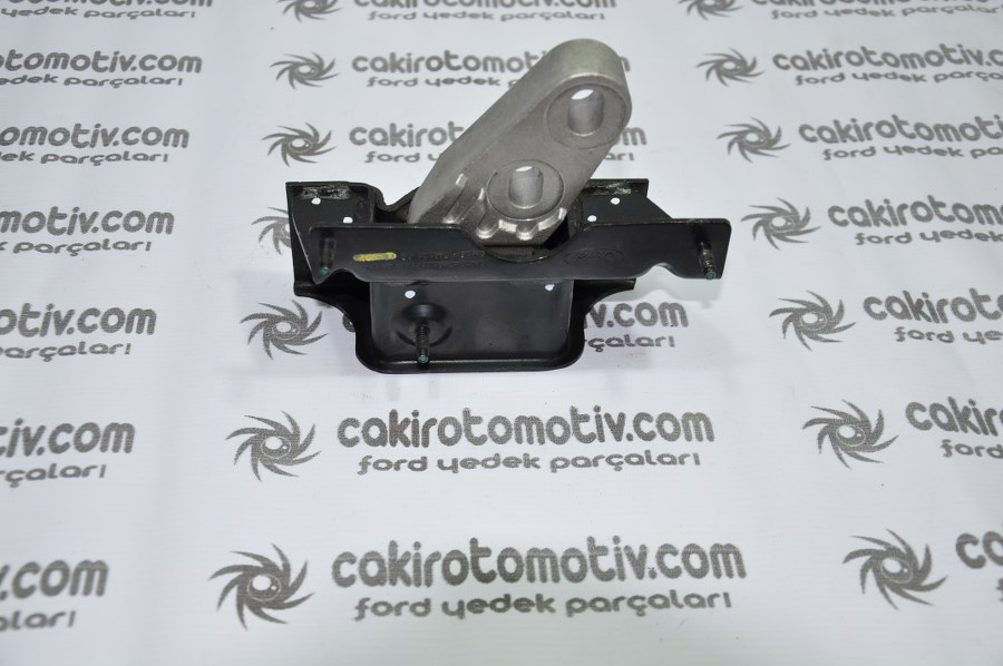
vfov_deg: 28.0
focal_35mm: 48
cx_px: 502
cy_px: 333
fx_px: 1336
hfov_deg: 41.2
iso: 200
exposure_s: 1/40
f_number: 5
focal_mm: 32
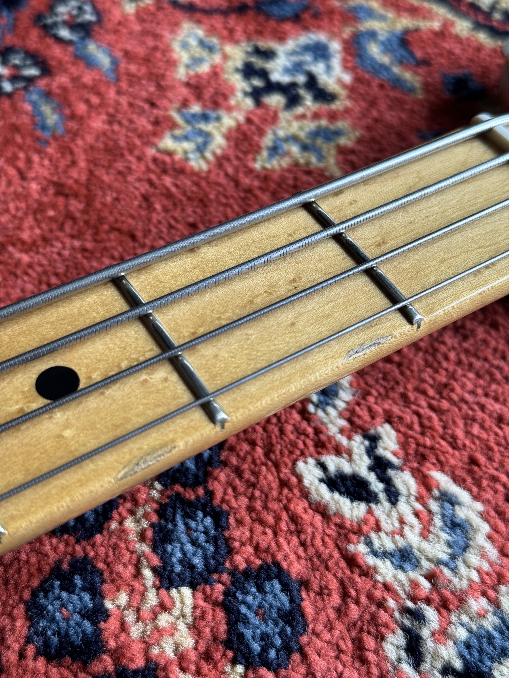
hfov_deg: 30.3
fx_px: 941
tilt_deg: -50.0
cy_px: 339
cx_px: 254
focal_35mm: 48
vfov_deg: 39.7
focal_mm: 6.76
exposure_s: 1/85
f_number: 1.78
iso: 100
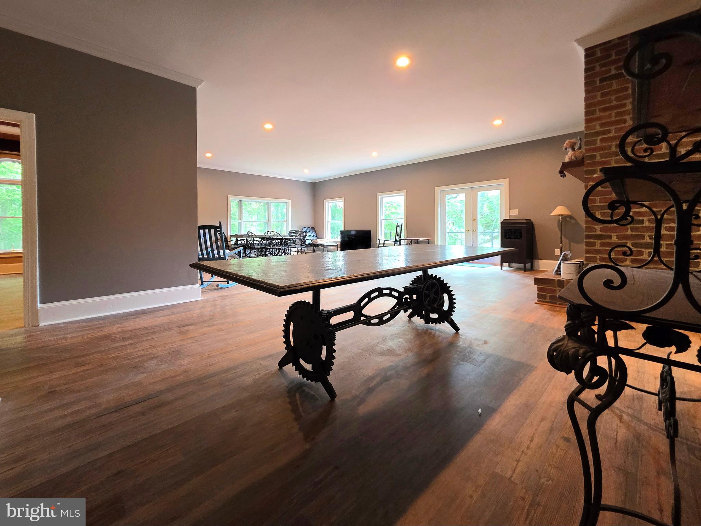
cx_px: 350
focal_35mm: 13
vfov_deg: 89.9
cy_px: 263
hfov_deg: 106.2
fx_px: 263
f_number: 1.9
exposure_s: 1/60.2
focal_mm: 2.2
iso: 400
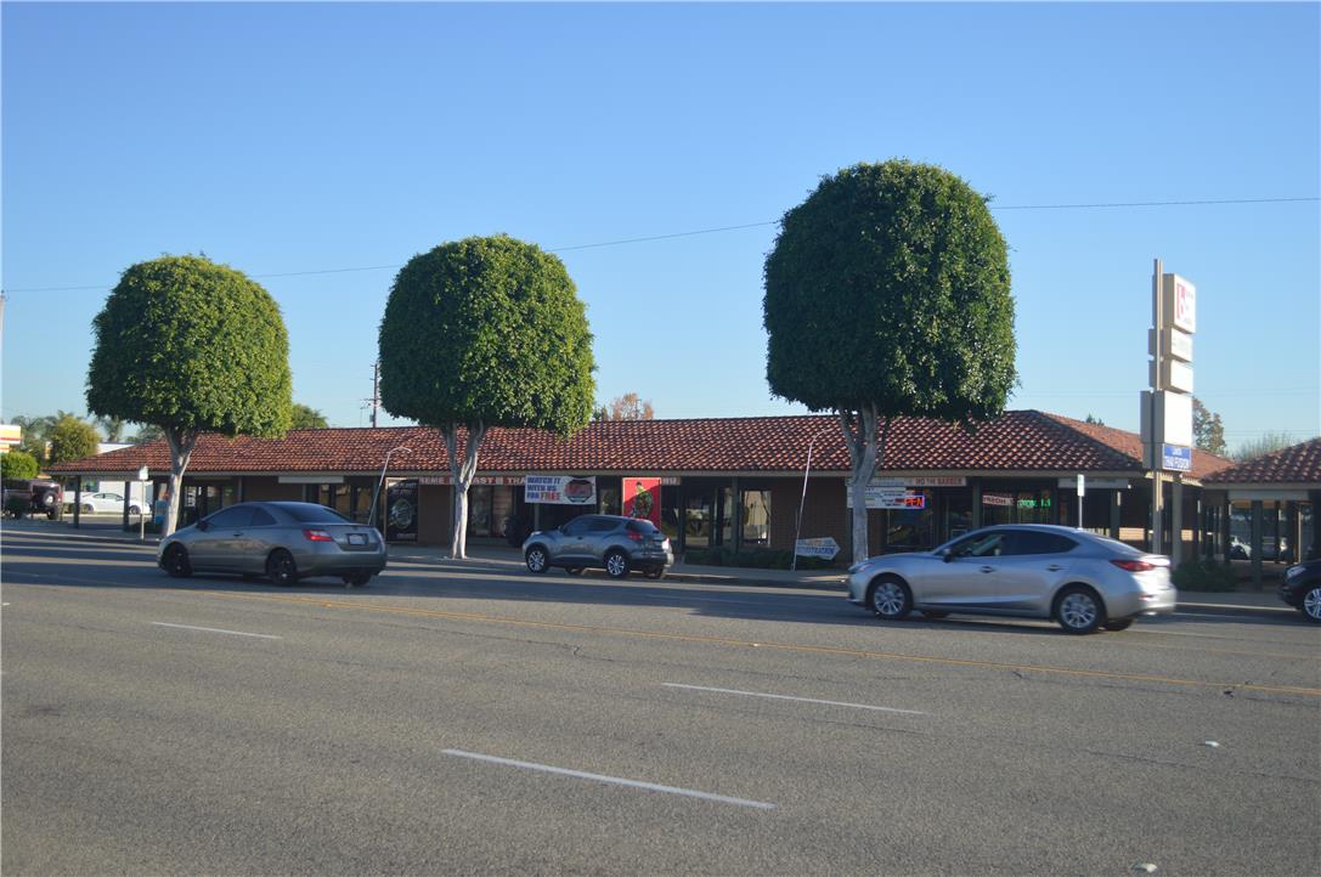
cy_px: 438
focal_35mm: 36
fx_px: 1319
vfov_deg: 36.8
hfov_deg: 53.2
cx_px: 660
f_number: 4
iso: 100
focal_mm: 24
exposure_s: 1/400
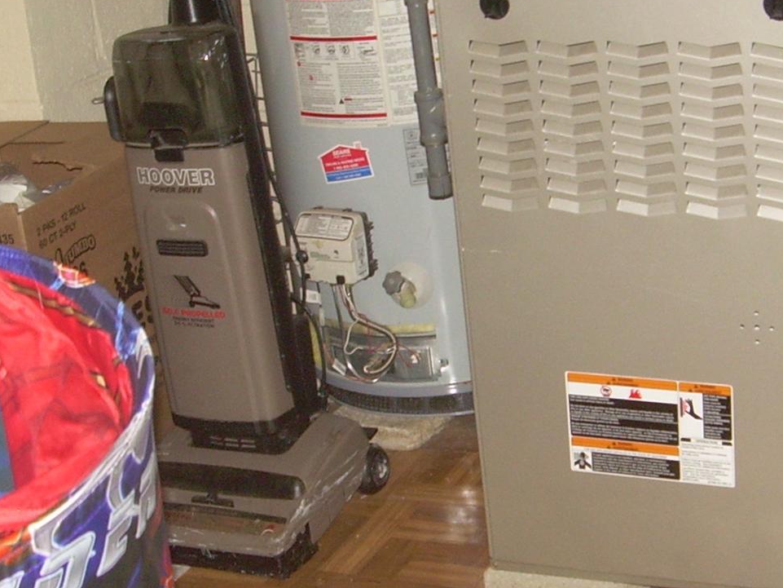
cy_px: 289
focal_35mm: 81
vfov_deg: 18.2
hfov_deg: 24.0
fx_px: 1832
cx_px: 517
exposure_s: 1/60
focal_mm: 6.3
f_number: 2.8
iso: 168
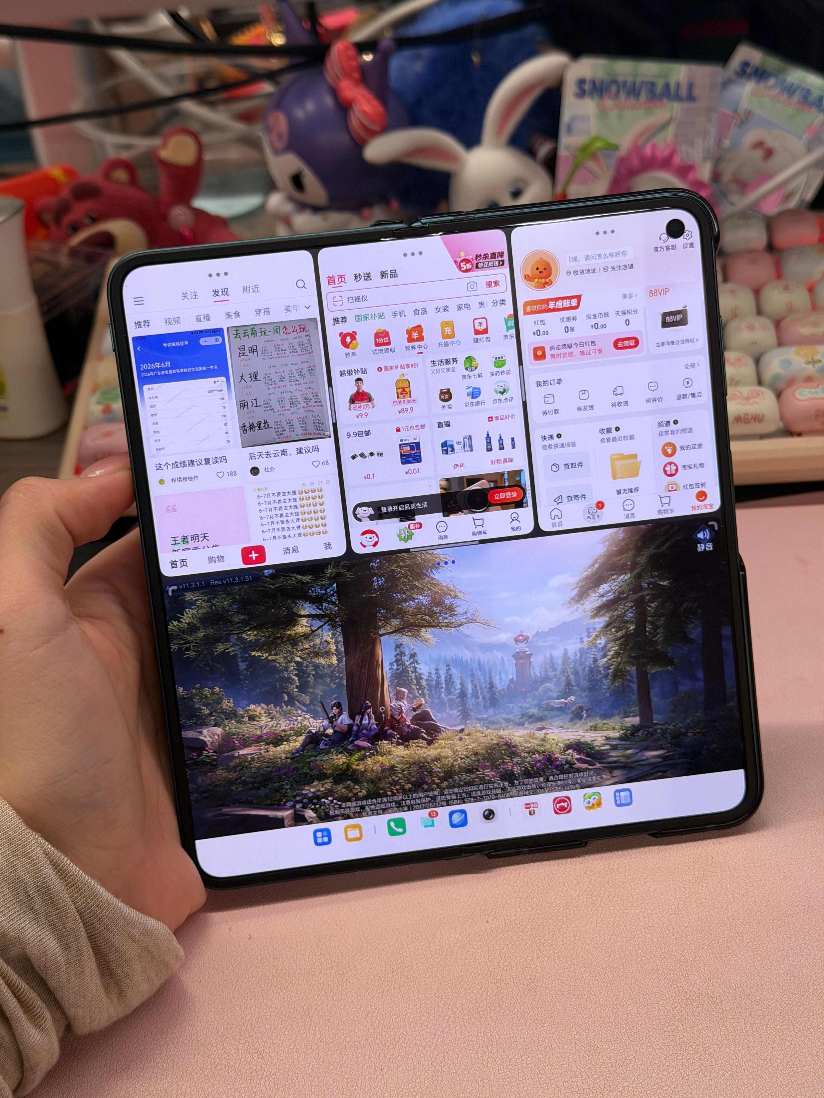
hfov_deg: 30.3
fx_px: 1523
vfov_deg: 39.7
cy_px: 549
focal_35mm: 48
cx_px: 412
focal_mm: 6.76
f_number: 1.78
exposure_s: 1/120
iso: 80
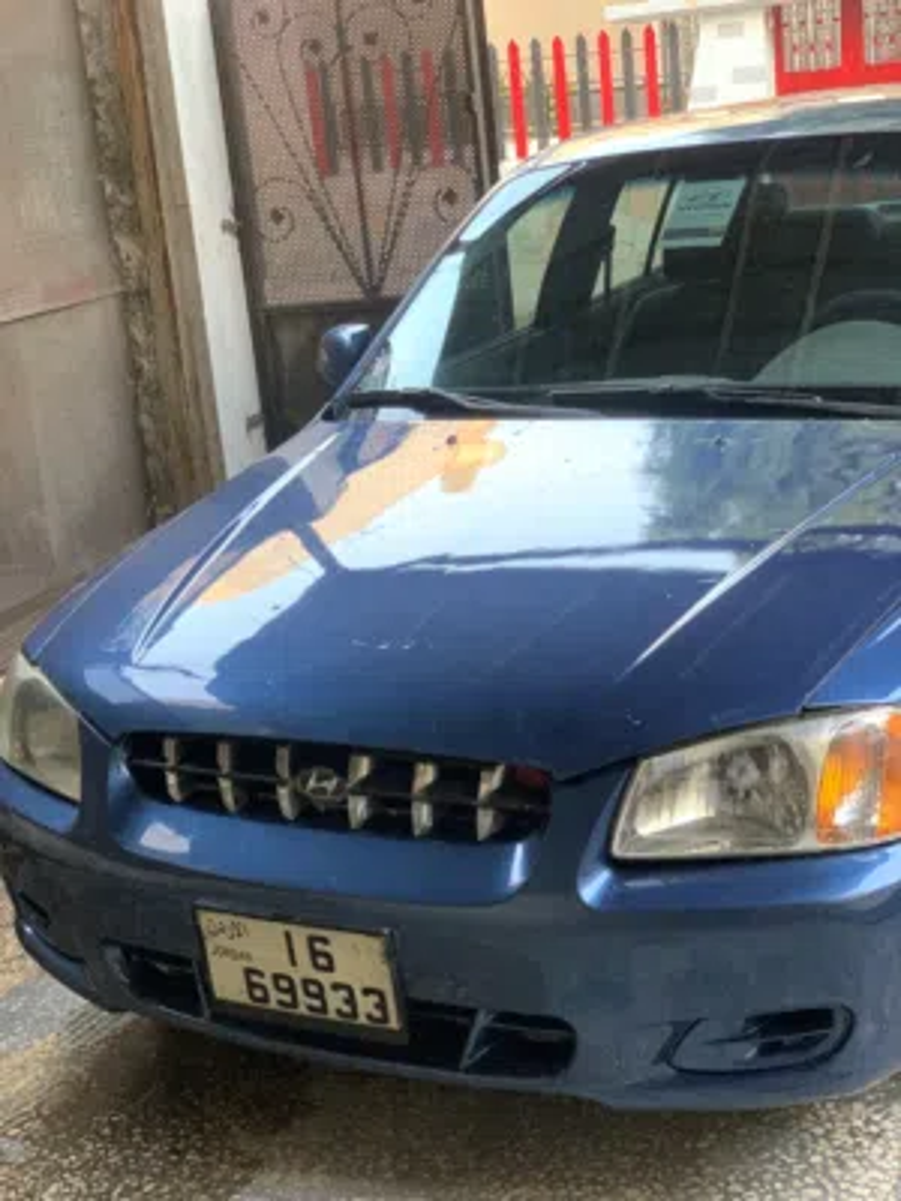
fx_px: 1805
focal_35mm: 52
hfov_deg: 28.0
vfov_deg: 36.8
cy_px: 600
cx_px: 450
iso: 320
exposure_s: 1/60
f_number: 2.4
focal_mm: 6
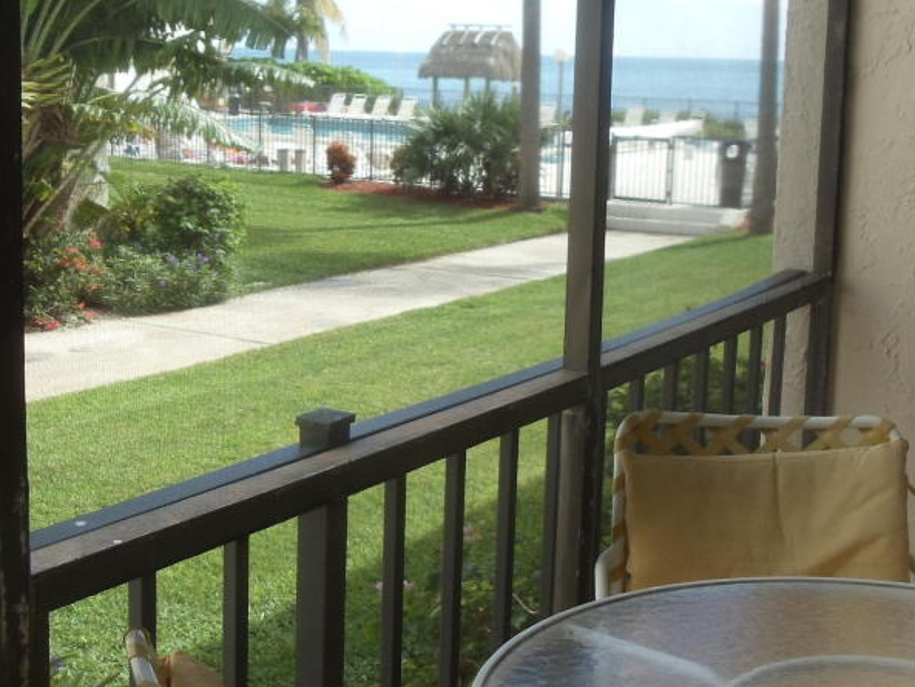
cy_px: 293
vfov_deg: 19.4
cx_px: 414
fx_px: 2009
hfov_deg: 25.6
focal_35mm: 76
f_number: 3.5
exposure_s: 1/200
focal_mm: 6
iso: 80
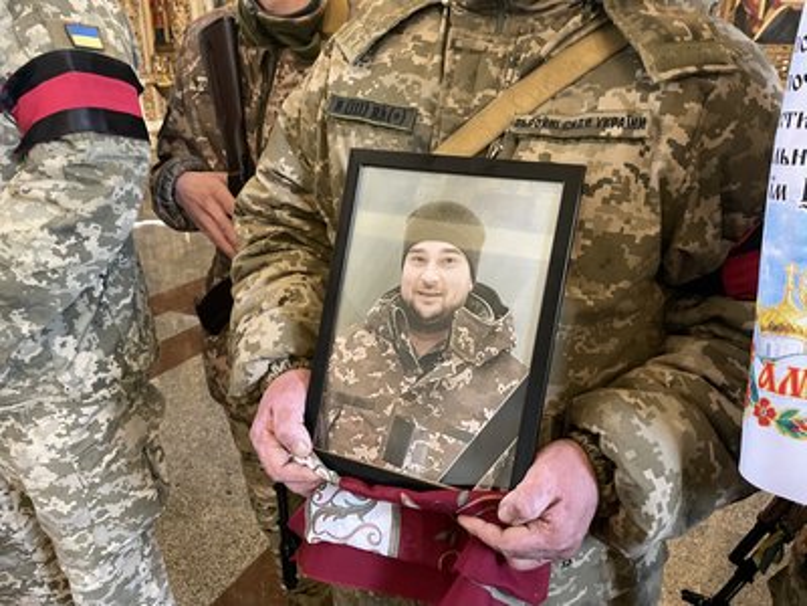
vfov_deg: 53.1
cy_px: 303
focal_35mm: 26
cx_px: 404
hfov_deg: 67.3
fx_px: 606
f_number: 1.6
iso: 500
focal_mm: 4.2
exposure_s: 1/50
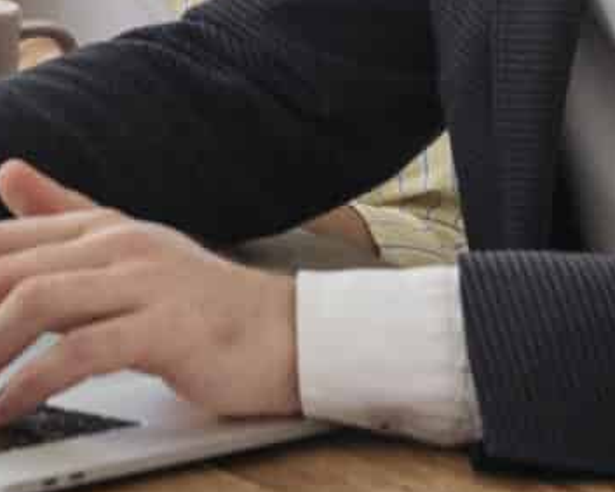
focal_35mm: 375
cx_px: -119
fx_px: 6822
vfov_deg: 4.0
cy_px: -994
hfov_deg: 5.1
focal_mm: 55
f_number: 7.1
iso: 500
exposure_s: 1/160
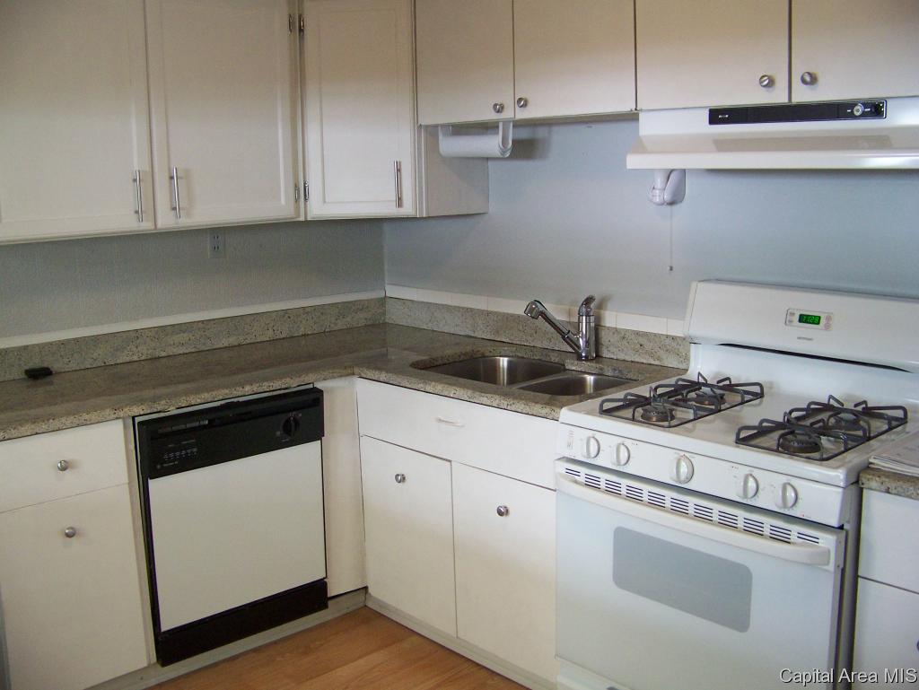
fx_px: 956
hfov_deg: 51.3
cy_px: 345
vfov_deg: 39.7
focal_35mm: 36
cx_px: 460
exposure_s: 1/30
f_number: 2.8
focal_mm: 5.85
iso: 160
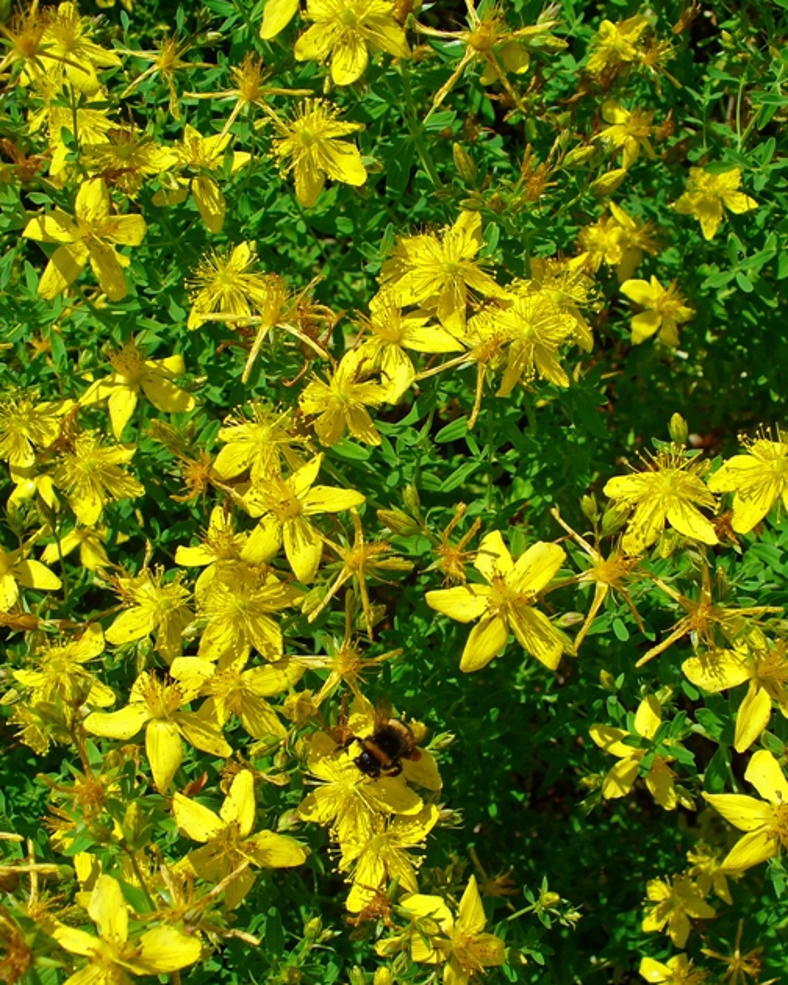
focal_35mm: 43
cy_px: 572
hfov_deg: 34.9
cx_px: 395
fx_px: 1254
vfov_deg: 42.8
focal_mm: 6.1
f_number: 5.6
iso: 64
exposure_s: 1/400
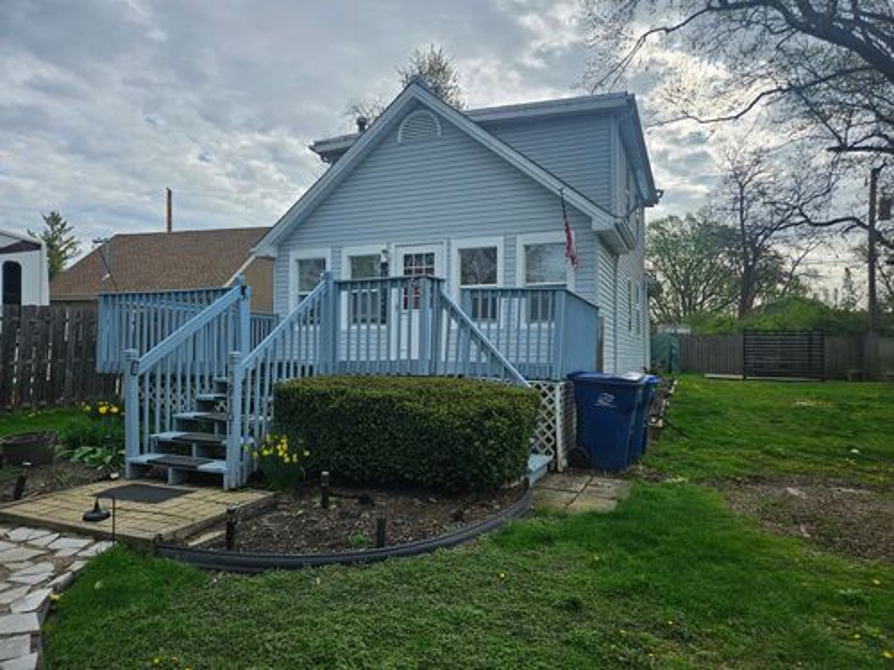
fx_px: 594
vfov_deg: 58.9
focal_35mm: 23
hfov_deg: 73.9
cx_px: 447
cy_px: 335
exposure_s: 1/1920
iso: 25
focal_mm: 5.4
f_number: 1.8
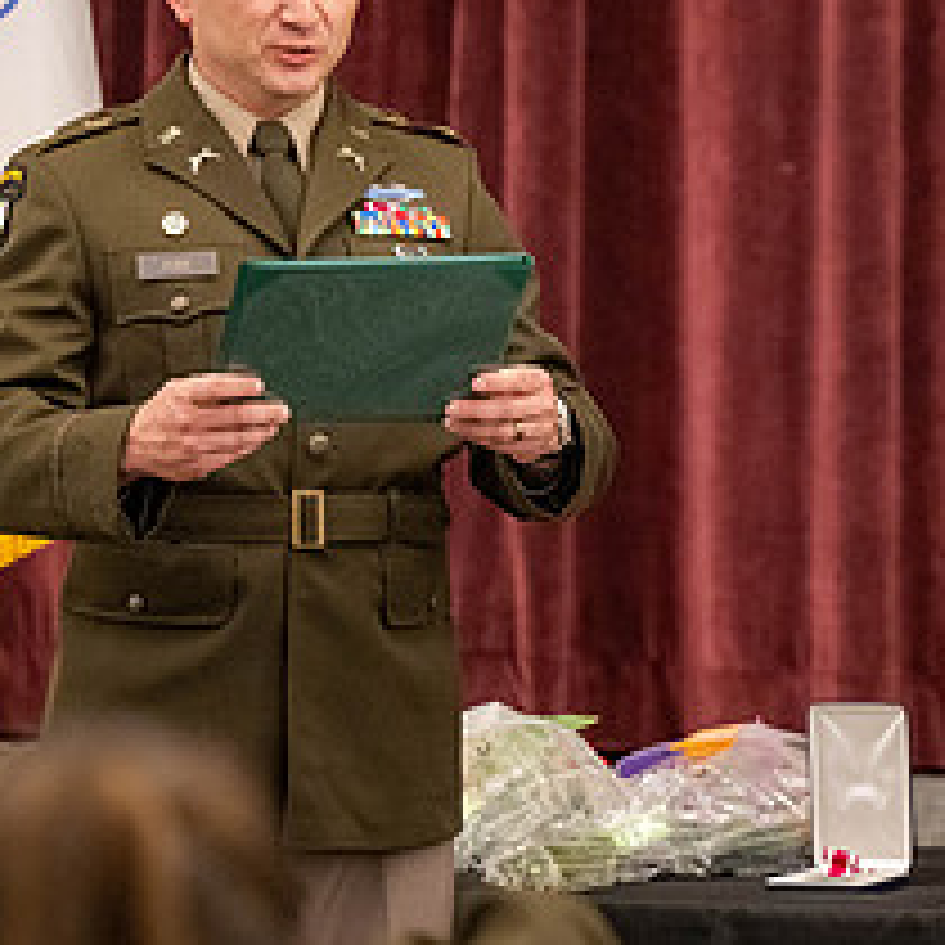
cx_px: 891
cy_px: 349
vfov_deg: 6.0
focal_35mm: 294
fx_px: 9080
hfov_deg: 5.9
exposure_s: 1/200
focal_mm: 125
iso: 5000
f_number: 2.8
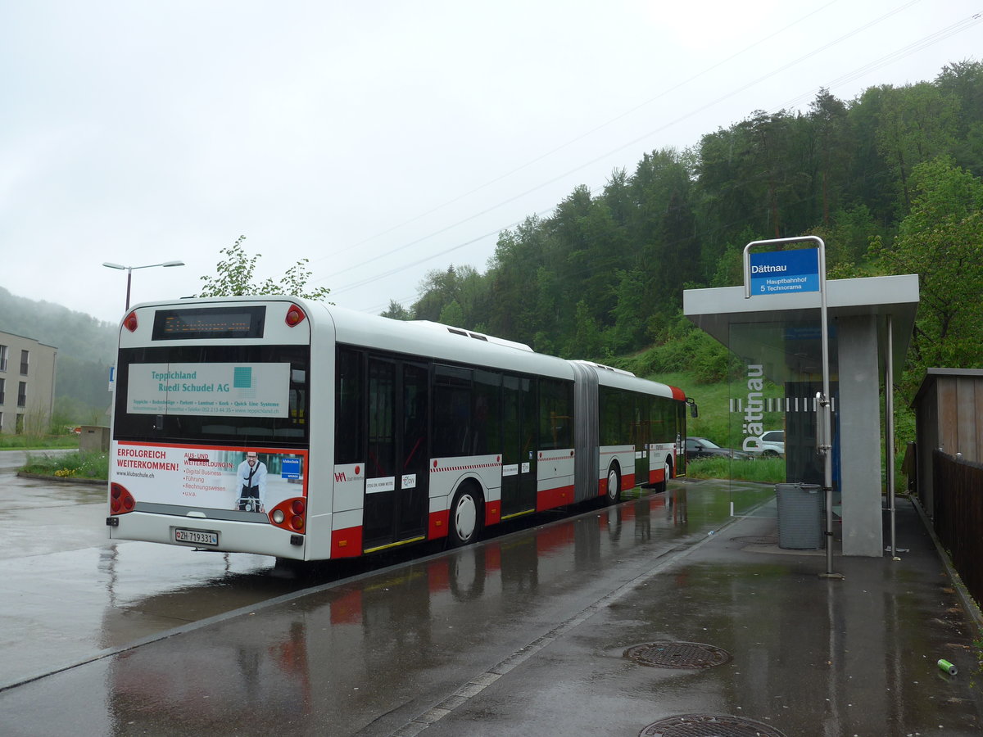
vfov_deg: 48.2
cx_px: 492
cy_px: 368
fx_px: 824
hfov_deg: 61.7
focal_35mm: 29
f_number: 2.8
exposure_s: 1/250
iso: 80
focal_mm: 6
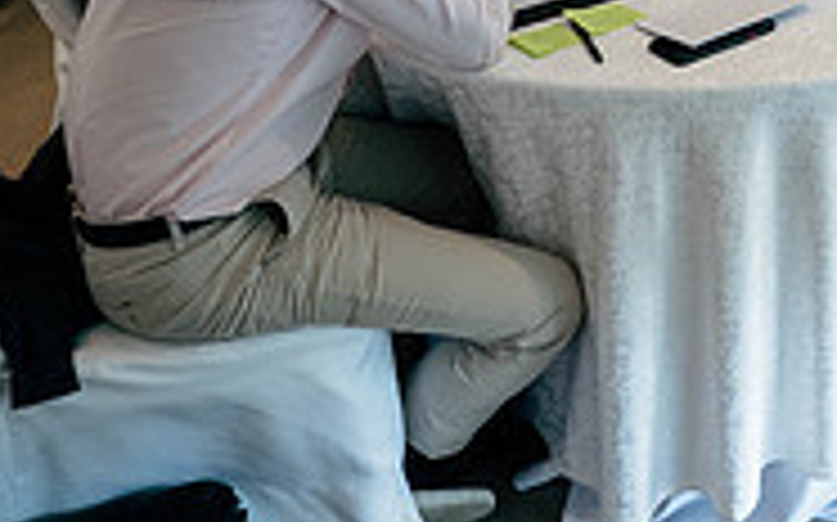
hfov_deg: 26.6
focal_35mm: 66
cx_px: 1076
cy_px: -241
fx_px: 1505
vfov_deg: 17.8
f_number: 1.7
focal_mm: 10
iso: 400
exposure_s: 1/100
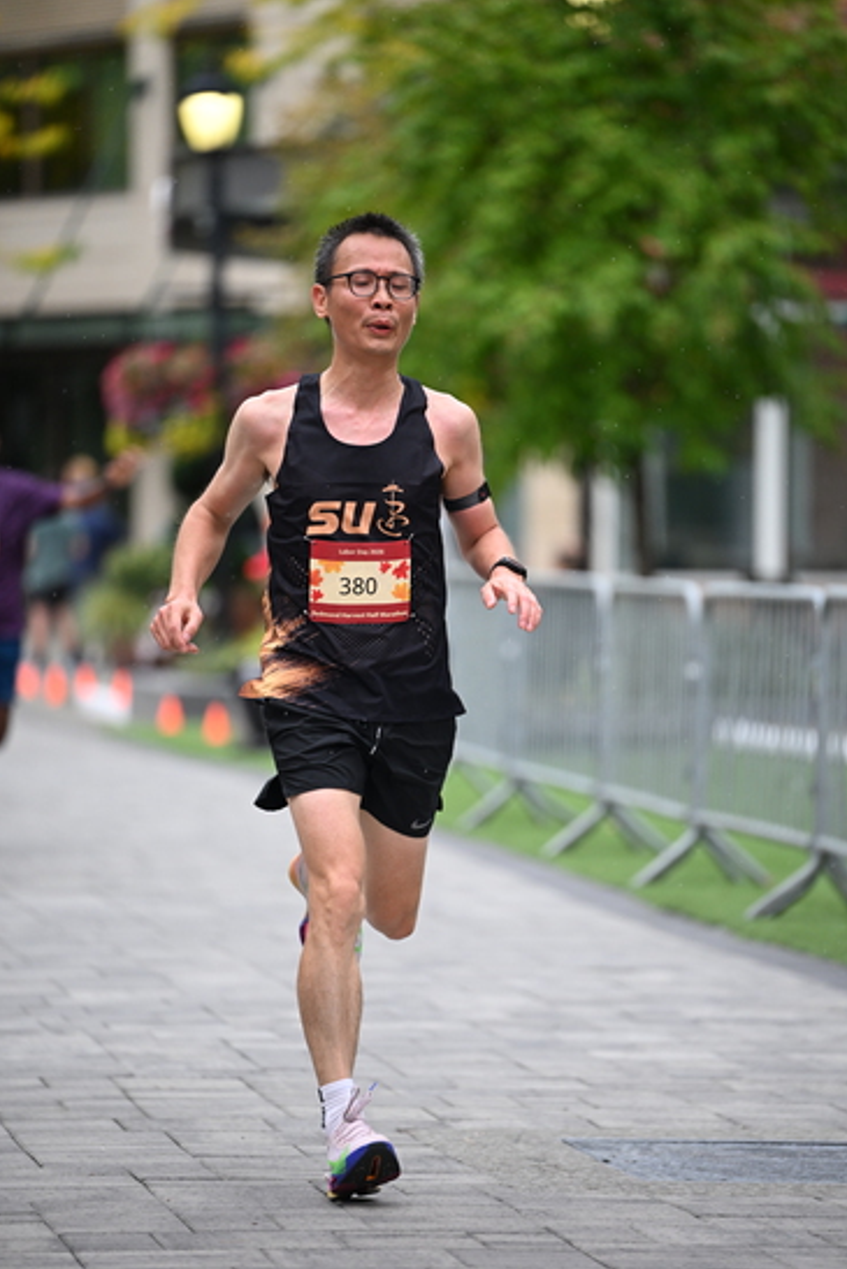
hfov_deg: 6.8
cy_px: 636
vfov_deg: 10.2
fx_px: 7089
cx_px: 424
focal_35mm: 201
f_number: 2.8
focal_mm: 200
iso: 1250
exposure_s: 1/1600
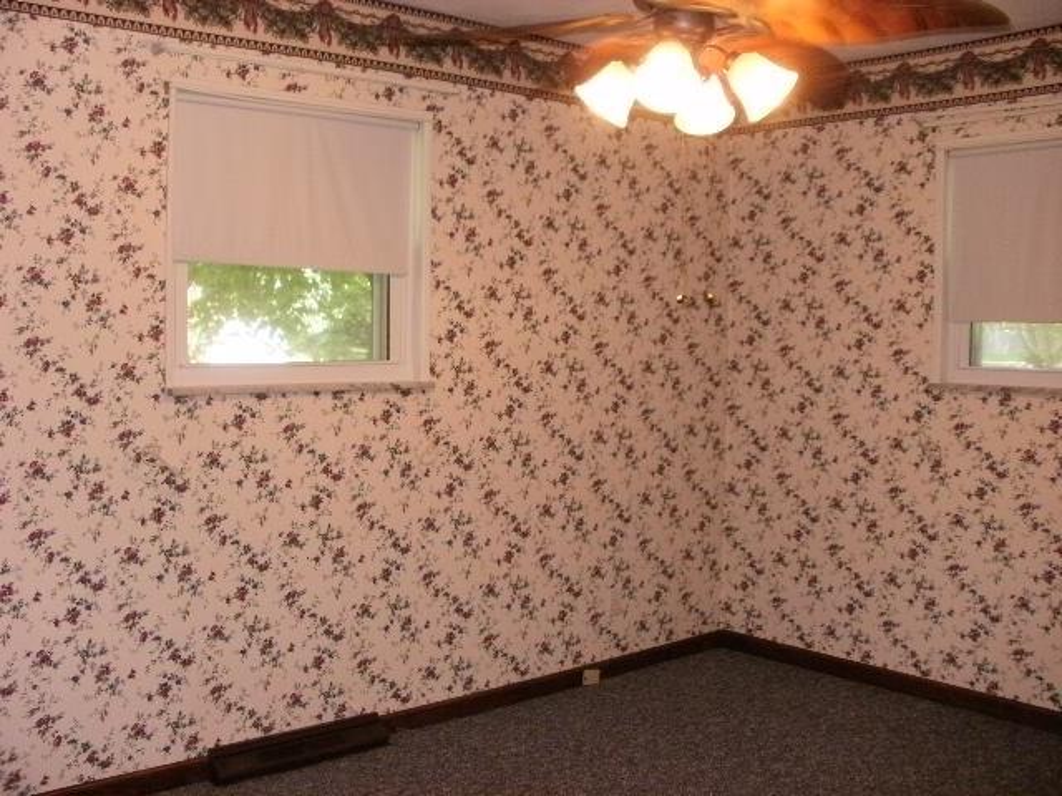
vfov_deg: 39.7
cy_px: 398
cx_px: 531
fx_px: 1104
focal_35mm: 36
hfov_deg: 51.4
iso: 125
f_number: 3.5
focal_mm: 6.3
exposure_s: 1/30
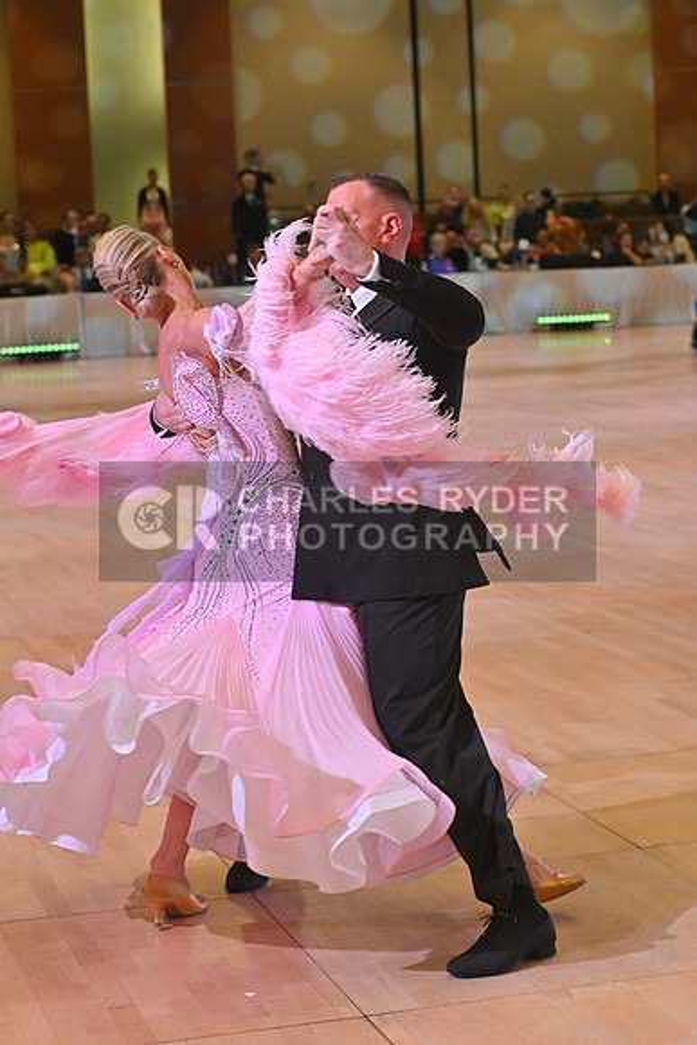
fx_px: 2467
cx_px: 348
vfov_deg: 23.9
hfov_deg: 16.1
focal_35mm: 85
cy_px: 522
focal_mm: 85
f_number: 6.3
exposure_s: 1/400
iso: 4000
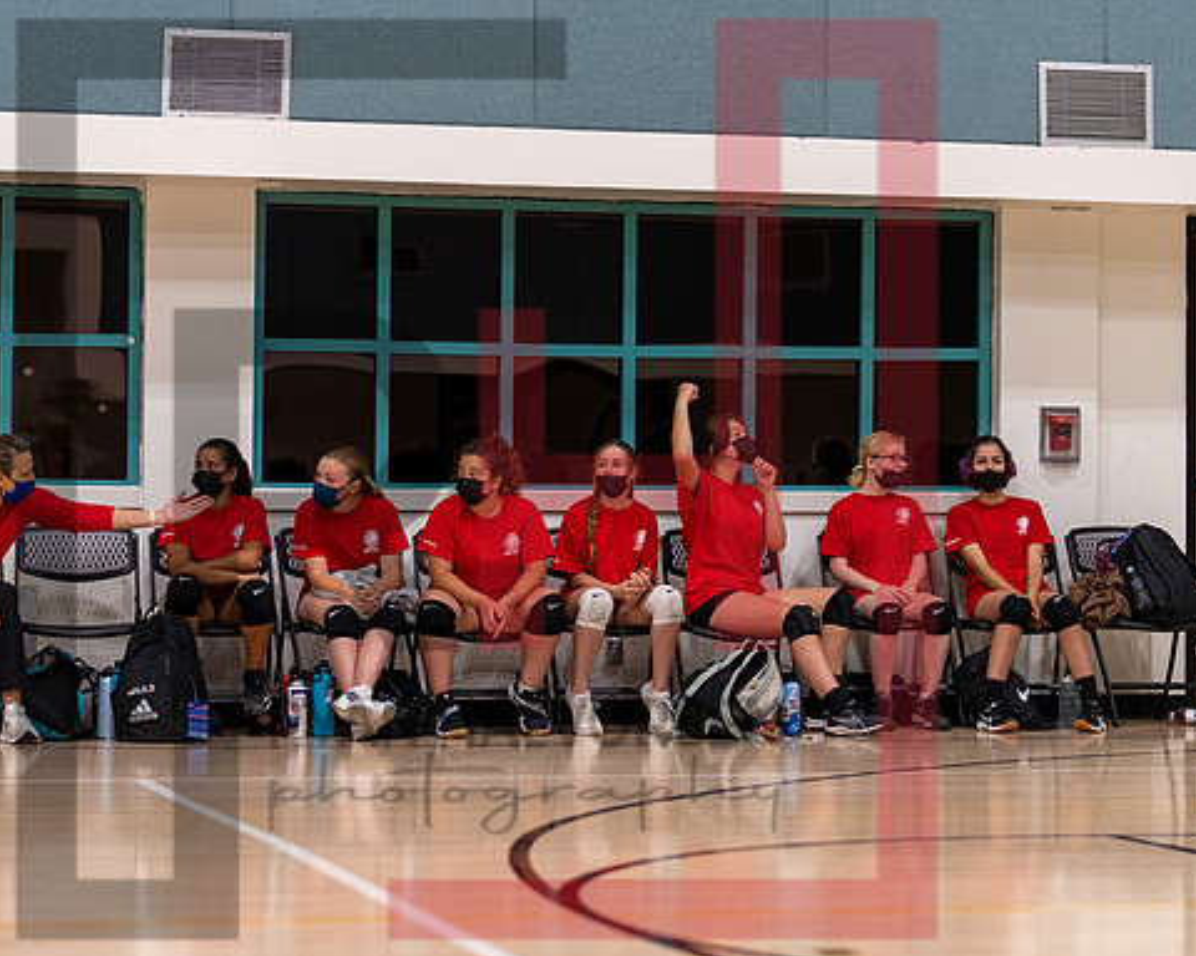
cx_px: 536
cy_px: 462
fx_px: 3823
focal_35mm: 108
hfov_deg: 17.8
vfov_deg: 14.3
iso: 800
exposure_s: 1/1600
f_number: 1.2
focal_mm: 50
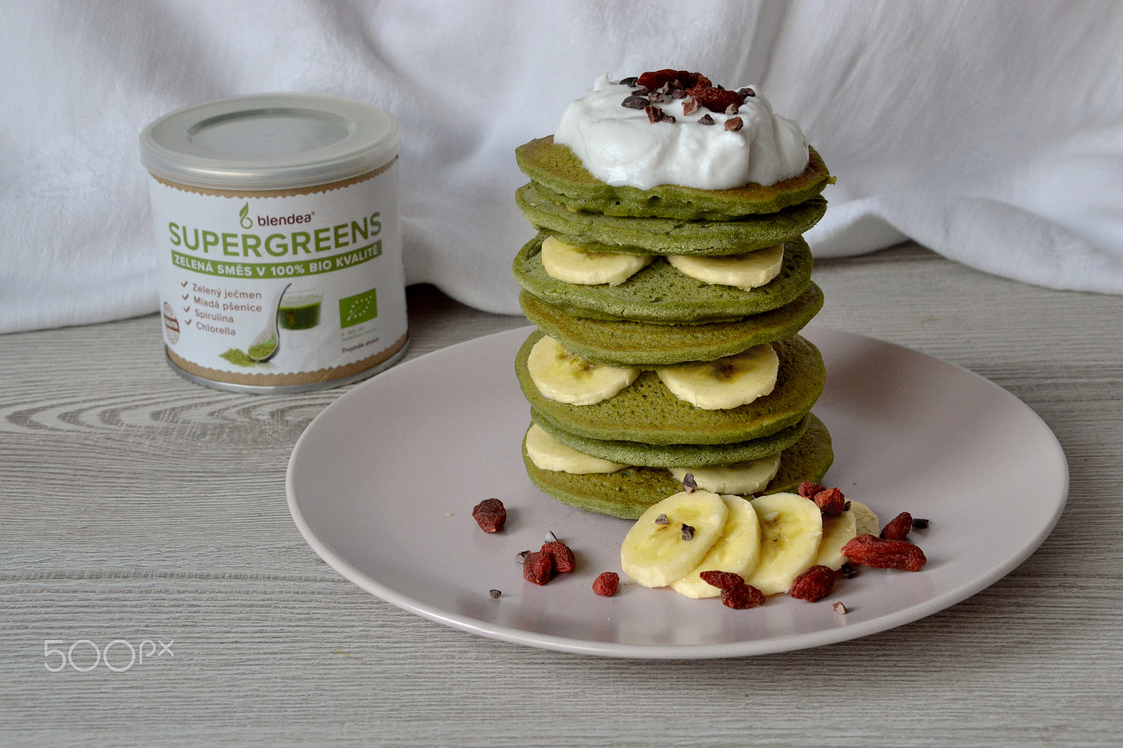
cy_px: 374
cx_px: 562
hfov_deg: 28.1
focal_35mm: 72
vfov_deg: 18.9
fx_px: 2245
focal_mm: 48
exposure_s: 1/10
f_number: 10
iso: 800
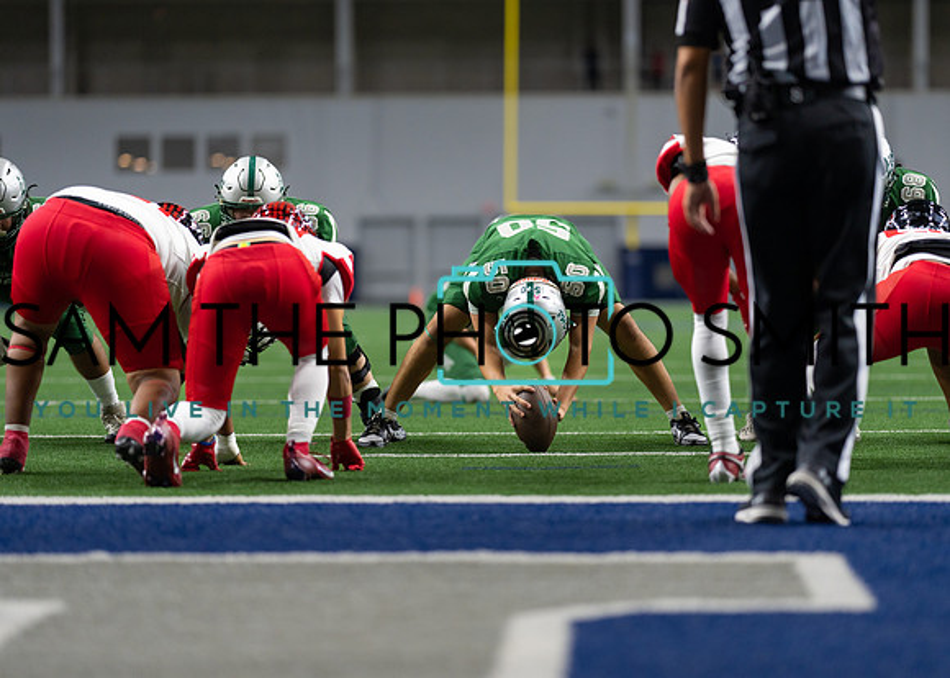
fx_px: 3816
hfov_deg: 14.2
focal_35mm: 141
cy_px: 339
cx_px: 475
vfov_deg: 10.2
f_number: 1.8
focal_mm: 135
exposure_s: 1/1250
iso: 800
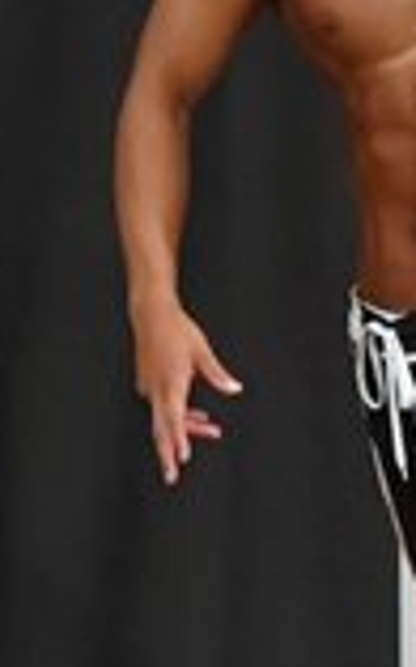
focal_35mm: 1209
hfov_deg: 1.1
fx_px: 21951
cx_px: 1106
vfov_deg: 1.7
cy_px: 412
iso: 7200
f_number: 5.6
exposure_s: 1/400
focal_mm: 160
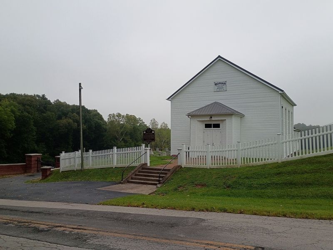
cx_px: 166
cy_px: 125
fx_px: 279
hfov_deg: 61.7
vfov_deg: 48.2
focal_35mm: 29
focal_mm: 4.27
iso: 100
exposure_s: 1/625
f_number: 1.8
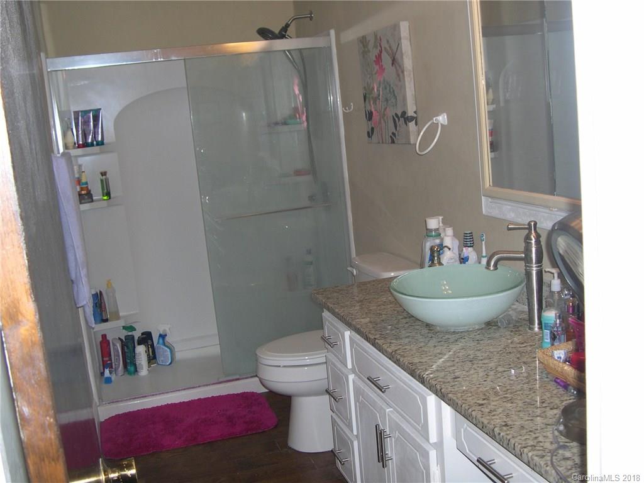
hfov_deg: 49.0
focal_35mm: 38
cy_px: 242
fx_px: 707
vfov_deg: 37.7
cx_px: 322
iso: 100
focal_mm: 8
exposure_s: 1/60
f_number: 2.8
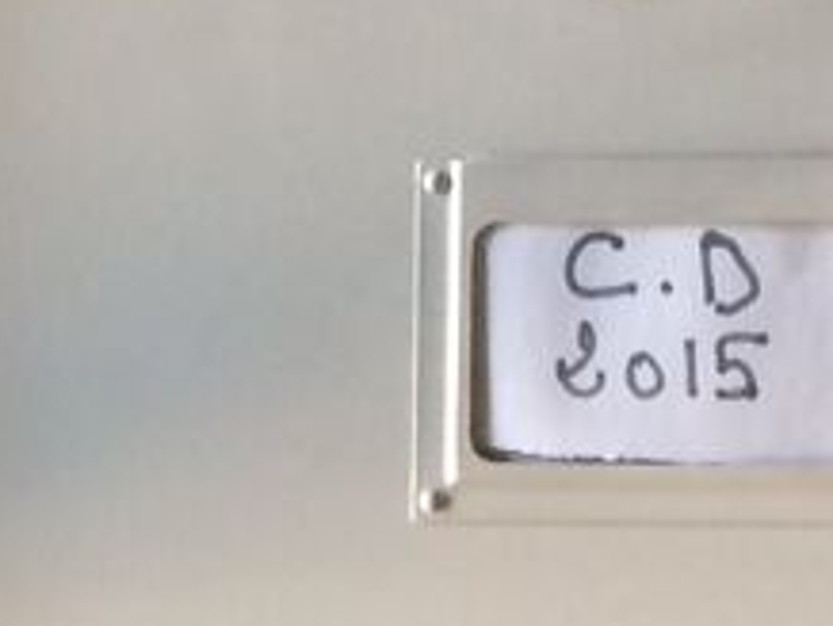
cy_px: 1126
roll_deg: +0.8
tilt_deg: -11.2
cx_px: -206
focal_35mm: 217
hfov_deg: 9.0
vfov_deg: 6.7
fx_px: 5228
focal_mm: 4.15
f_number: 2.2
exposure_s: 1/30
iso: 100
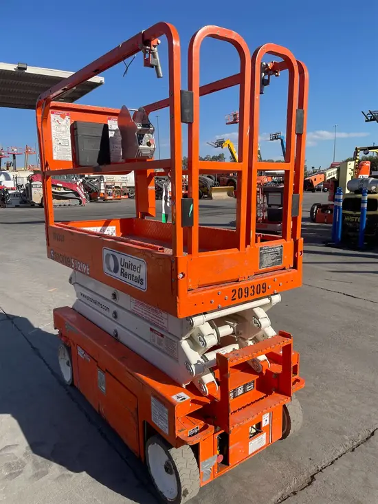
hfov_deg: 53.1
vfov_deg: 67.3
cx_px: 189
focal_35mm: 26
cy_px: 252
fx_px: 378
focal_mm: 4.2
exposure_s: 1/3401
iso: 32
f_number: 1.6
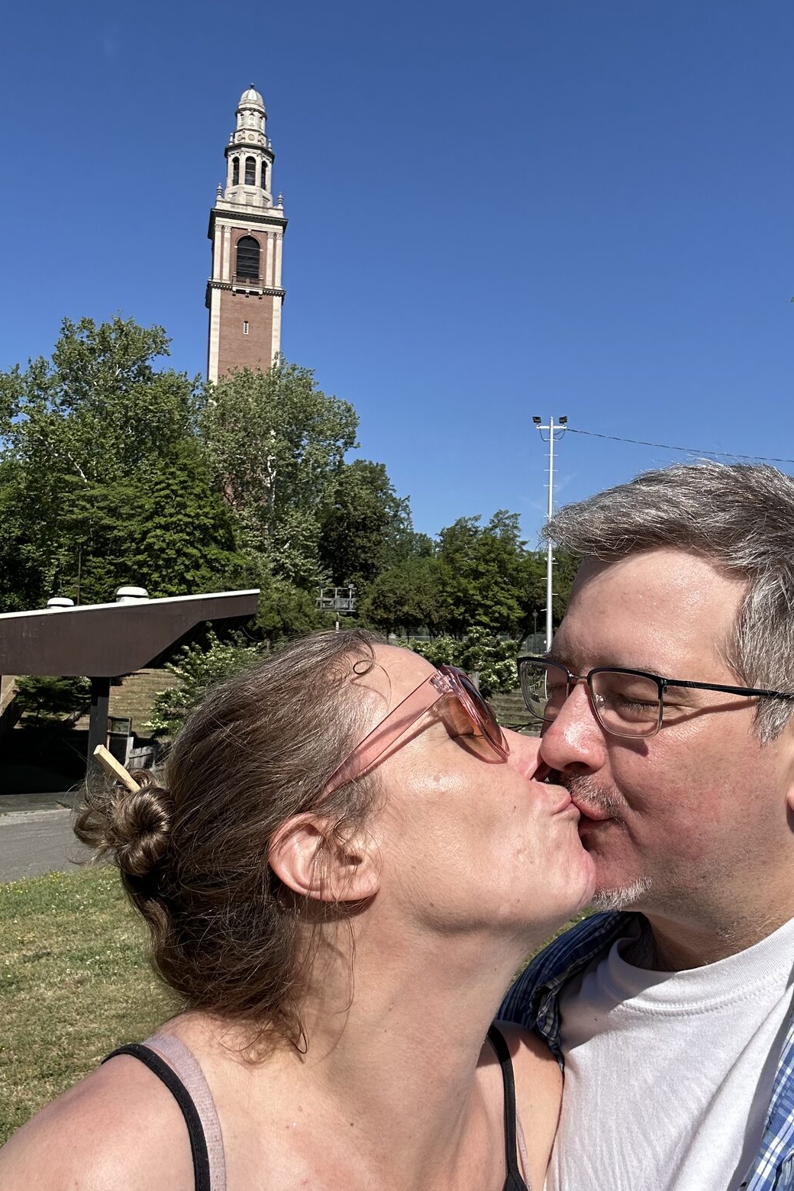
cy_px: 585
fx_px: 1059
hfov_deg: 41.0
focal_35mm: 32
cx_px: 449
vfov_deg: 58.7
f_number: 1.9
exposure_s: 1/2445
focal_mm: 2.69
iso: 25
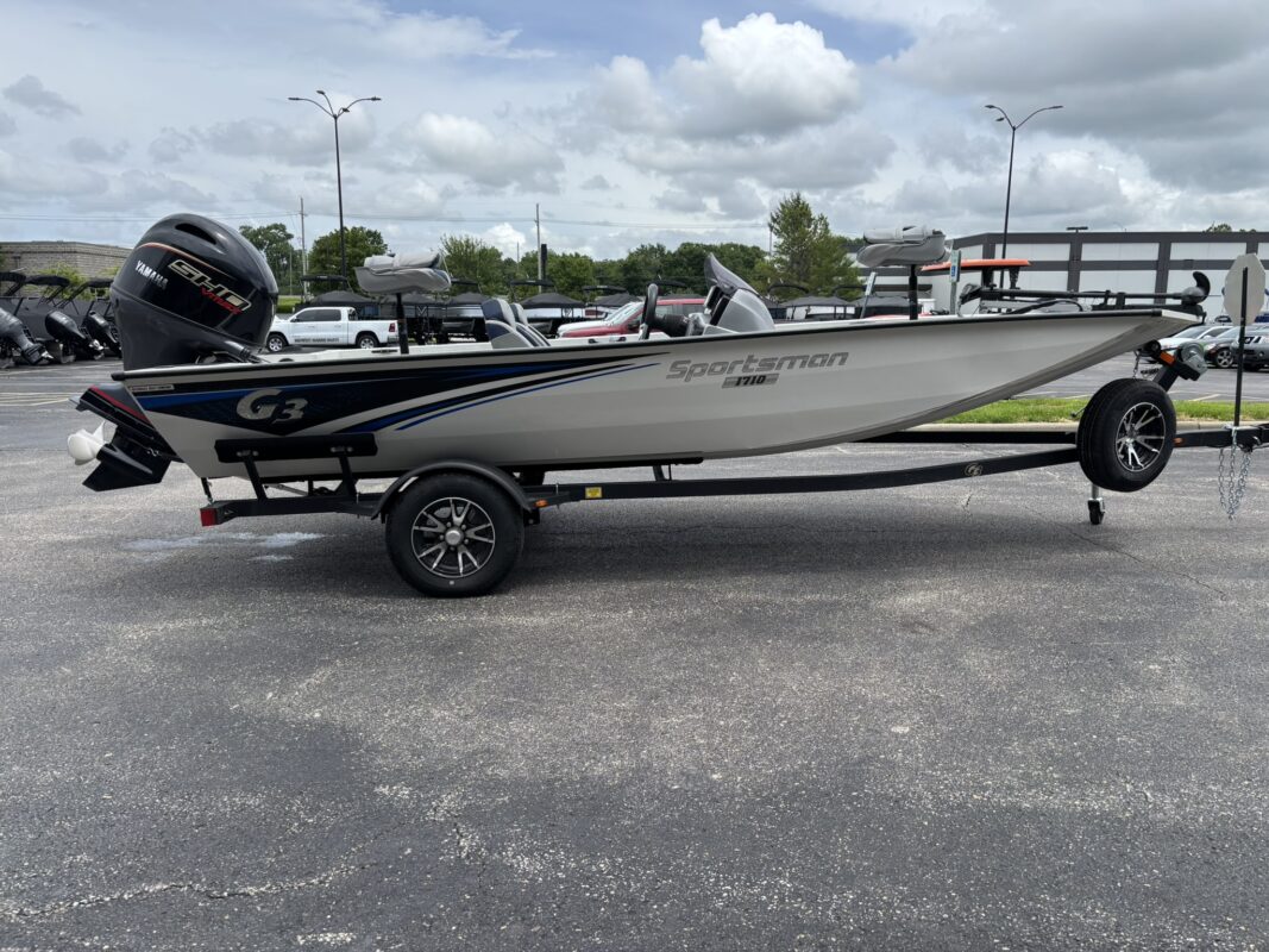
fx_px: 953
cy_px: 476
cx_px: 634
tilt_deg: -10.0
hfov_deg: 67.3
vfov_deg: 53.1
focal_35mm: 26
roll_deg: +1.3
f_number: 1.6
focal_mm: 5.96
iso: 50
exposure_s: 1/3021
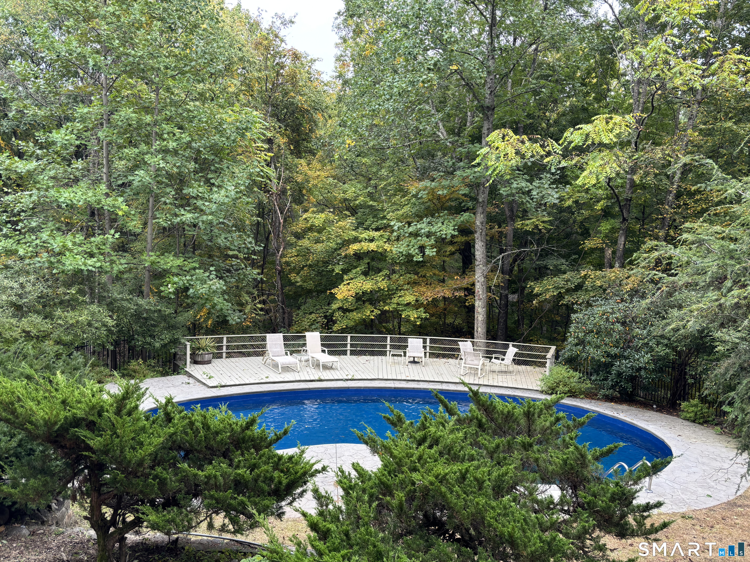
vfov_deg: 53.1
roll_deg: -1.7
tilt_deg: -3.1
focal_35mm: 26
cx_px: 375
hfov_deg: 67.3
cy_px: 281
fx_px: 563
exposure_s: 1/121
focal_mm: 5.96
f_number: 1.6
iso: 50
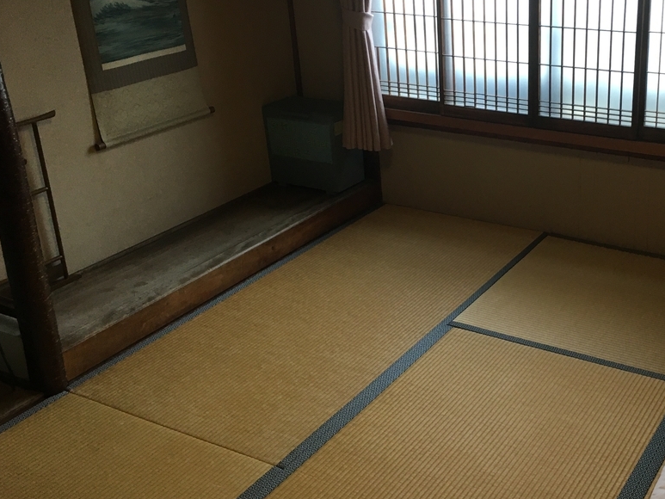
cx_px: 490
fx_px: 865
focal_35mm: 45
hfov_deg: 41.0
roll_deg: +0.2
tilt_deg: -22.9
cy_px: 230
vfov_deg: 32.2
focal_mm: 4.15
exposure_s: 1/30
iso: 40
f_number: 2.2
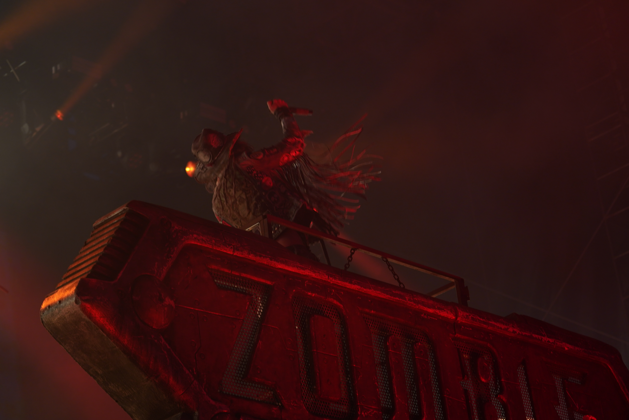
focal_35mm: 105
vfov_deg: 13.0
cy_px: 210
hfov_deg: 19.5
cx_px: 314
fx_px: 1834
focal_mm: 105
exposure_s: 1/125
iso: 800
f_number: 4
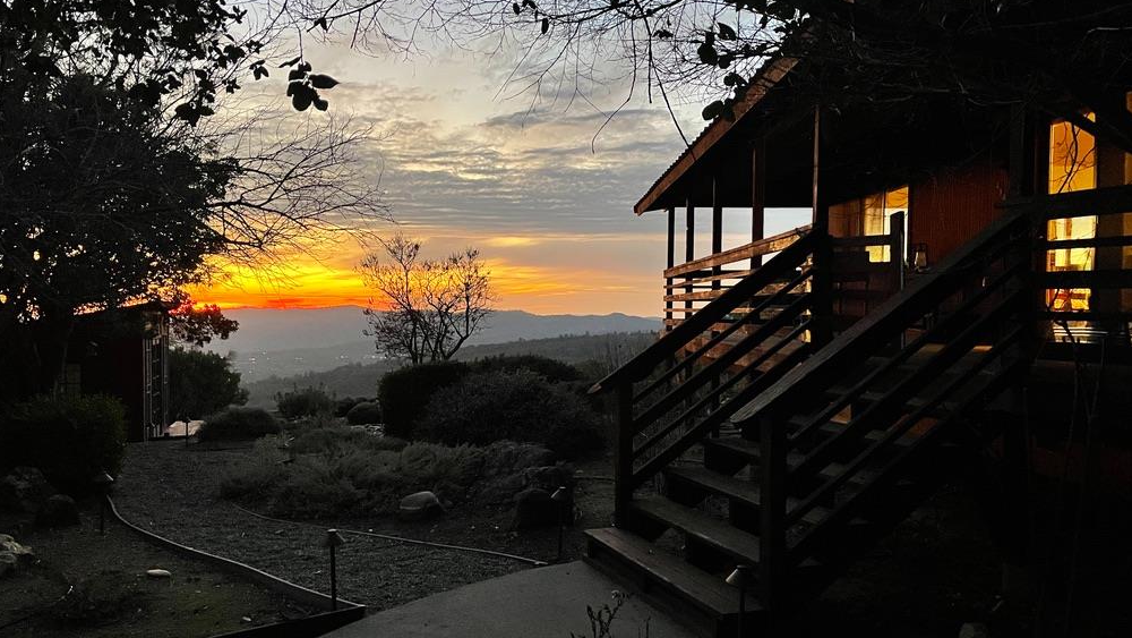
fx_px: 871
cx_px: 575
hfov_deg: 66.1
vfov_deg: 40.2
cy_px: 348
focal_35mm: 29
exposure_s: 1/40
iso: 640
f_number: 1.6
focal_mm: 4.2
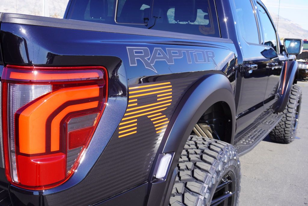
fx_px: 321
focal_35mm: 38
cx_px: 154
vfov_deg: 35.5
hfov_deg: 51.3
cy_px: 103
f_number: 7.1
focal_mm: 25
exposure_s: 1/100
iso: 100
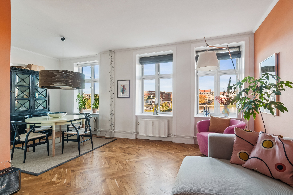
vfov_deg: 67.4
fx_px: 146
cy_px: 98
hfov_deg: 90.0
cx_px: 146
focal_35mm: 18
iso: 200
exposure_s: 1/15
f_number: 10
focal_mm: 12
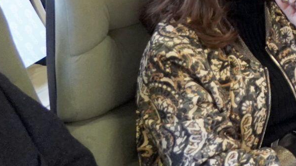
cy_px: -193
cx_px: 599
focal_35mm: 108
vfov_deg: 10.1
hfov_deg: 15.6
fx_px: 848
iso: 5000
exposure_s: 1/200
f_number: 4
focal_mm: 24
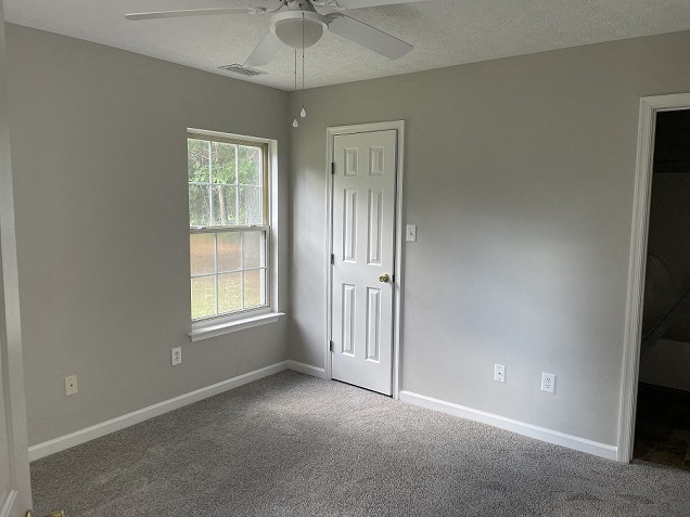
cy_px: 258
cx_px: 345
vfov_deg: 53.1
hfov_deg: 67.3
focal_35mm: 26
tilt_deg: -5.2
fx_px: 518
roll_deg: -0.3
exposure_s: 1/120
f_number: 1.6
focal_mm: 4.2
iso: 50
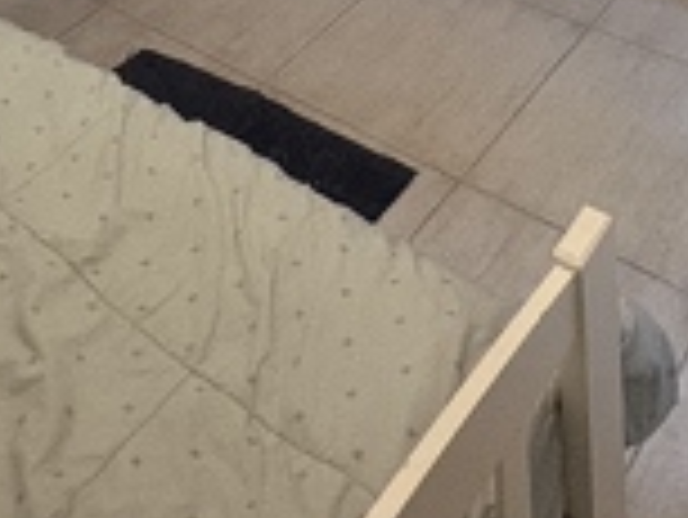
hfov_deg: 31.2
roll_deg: +2.8
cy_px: -595
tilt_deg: -8.2
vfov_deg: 16.4
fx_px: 1213
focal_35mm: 61
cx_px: 495
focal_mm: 2.22
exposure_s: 1/50
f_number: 2.2
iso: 500
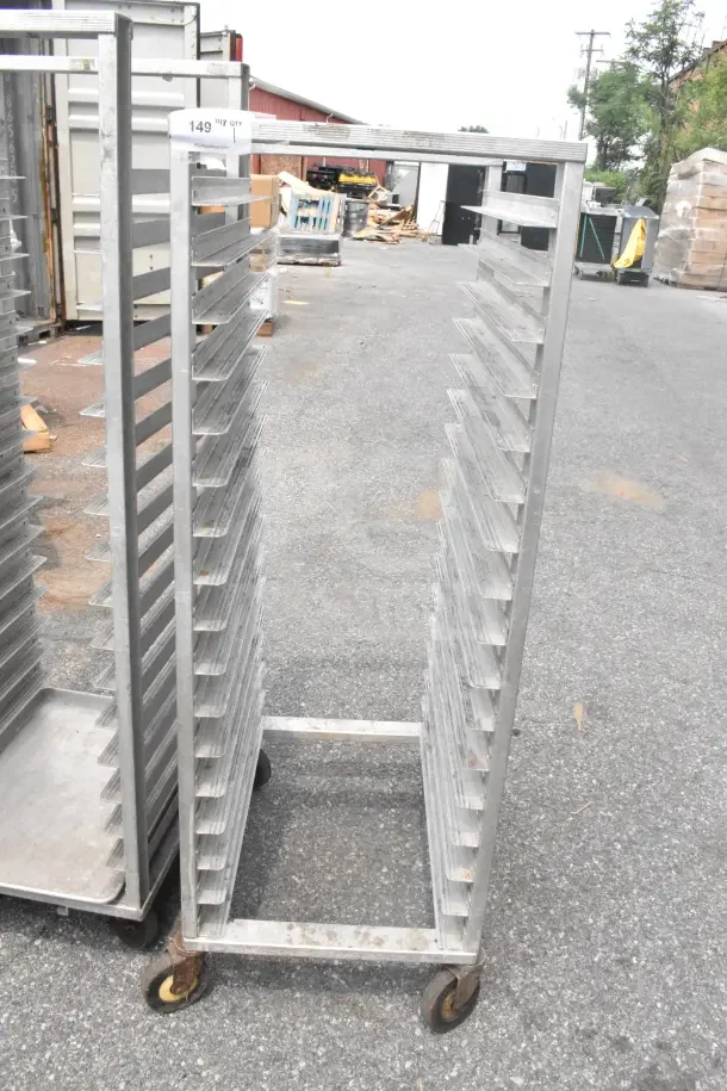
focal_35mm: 30
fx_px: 909
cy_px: 546
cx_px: 364
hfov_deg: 43.6
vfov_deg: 61.9
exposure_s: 1/1000
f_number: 16
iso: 6400
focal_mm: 20
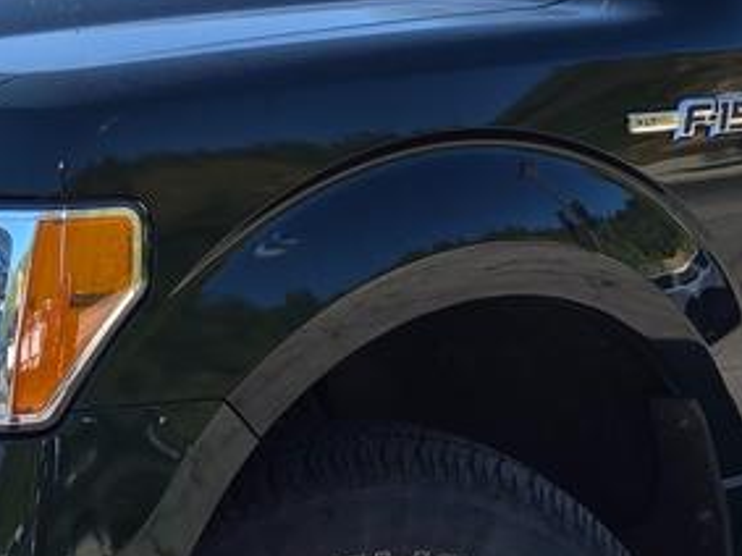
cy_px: 210
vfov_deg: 14.2
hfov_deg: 18.9
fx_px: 2228
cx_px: 370
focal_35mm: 104
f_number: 1.8
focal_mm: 5.4
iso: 25
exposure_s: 1/726
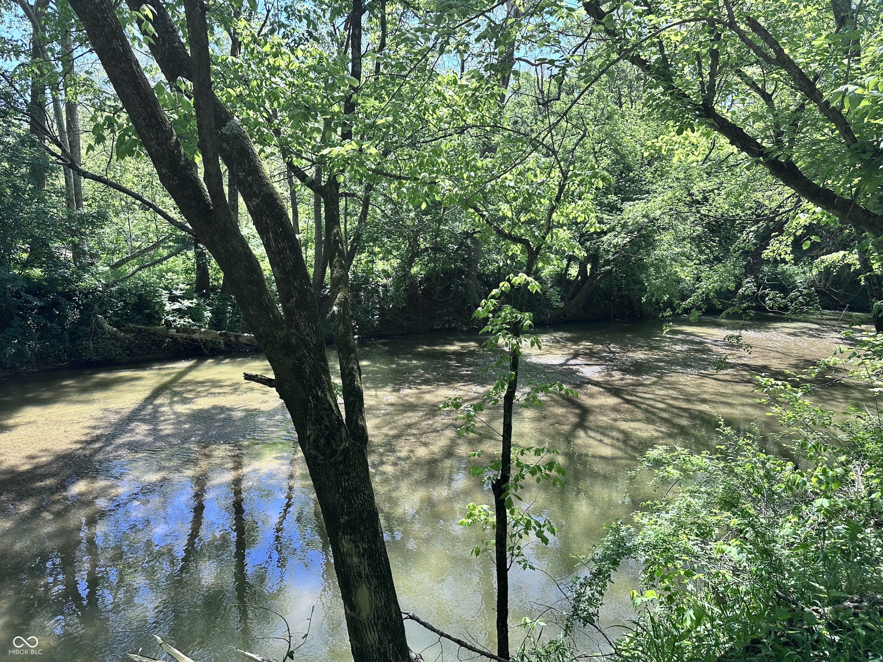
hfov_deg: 71.6
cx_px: 442
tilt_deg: -7.7
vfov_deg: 56.8
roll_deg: -0.6
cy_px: 331
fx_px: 612
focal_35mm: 24
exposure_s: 1/767
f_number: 1.78
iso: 80
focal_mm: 6.86
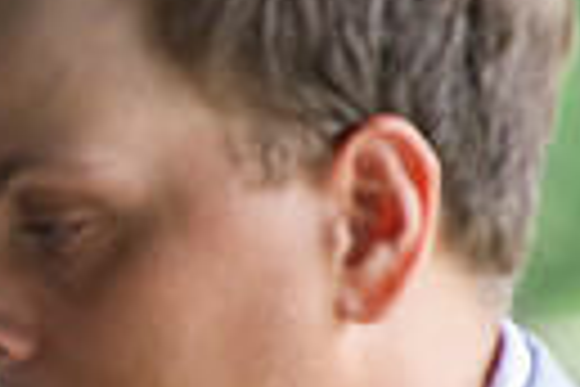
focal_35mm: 395
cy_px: 511
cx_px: -701
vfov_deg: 3.5
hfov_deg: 5.1
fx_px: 6363
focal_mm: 85
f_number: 2.8
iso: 500
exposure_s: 1/800
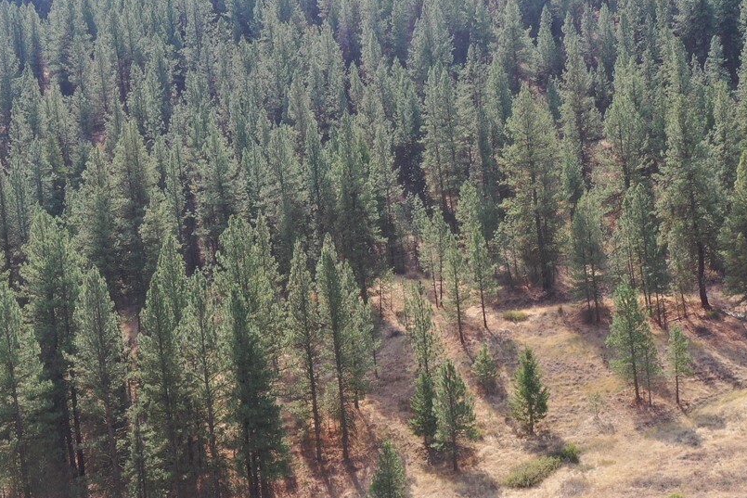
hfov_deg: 33.8
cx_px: 440
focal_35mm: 59
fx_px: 1224
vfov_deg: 22.9
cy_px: 324
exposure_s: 1/240
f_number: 5
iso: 100
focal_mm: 10.26
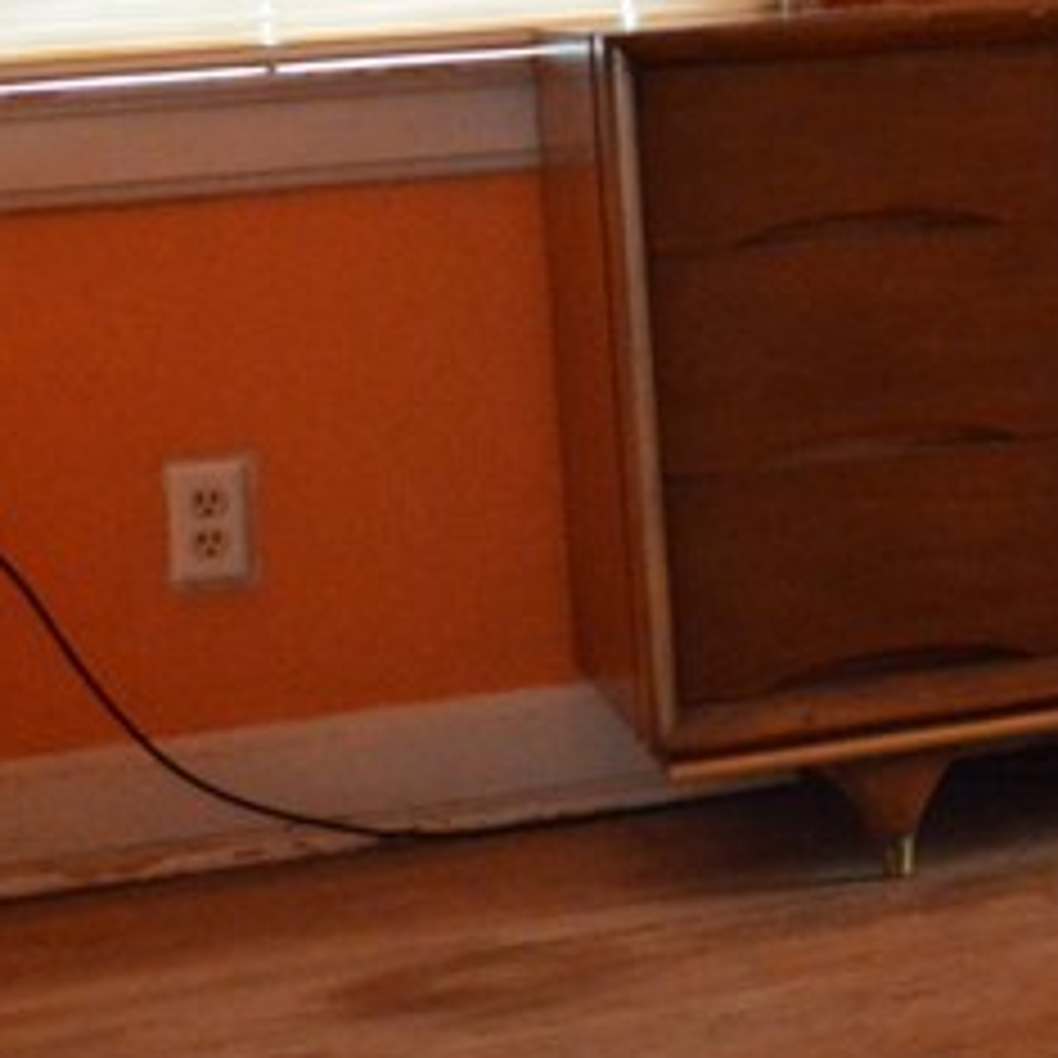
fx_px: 3665
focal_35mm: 106
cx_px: 1889
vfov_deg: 16.1
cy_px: 9
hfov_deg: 14.5
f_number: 3.5
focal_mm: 18
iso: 3200
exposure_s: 1/25
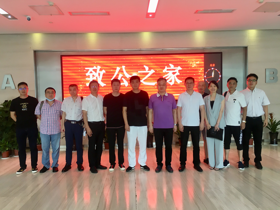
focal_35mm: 29
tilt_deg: -2.6
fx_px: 235
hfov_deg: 61.7
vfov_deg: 48.2
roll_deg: +0.8
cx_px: 140
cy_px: 105
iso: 32
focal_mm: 4.15
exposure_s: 1/33
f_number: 2.2
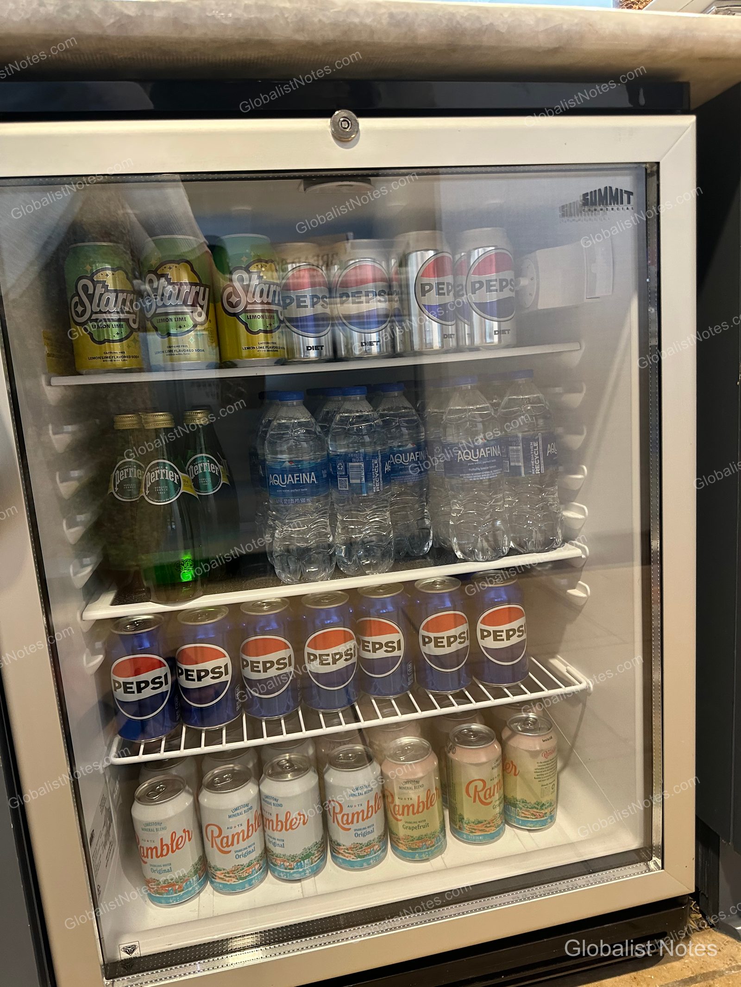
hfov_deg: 56.8
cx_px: 370
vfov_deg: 71.6
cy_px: 494
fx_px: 685
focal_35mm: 24
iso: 500
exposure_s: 1/60
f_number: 1.78
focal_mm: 6.86
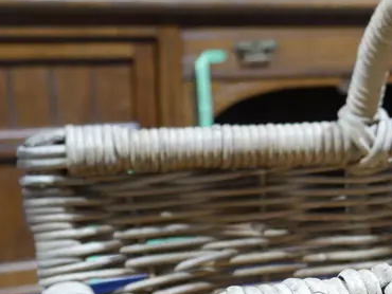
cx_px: 475
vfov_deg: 15.3
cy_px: 324
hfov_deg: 19.6
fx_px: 1065
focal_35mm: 94
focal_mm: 17
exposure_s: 1/60
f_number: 4.5
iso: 1000
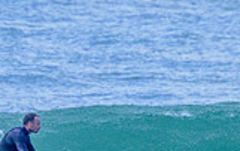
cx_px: 100
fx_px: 19230
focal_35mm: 2937
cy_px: 180
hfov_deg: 0.7
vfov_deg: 0.4
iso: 3600
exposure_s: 1/2000
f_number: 11
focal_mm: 800
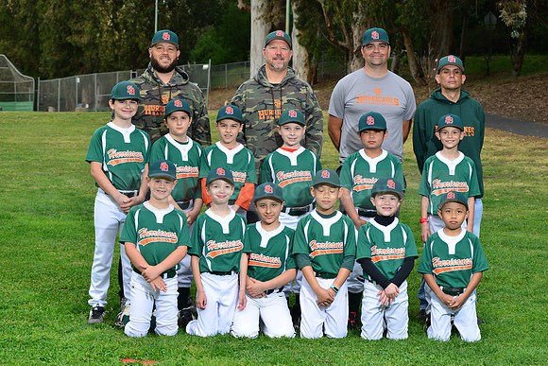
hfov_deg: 23.6
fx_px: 1309
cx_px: 274
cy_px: 183
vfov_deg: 15.9
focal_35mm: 86
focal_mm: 86
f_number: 10
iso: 320
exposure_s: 1/200
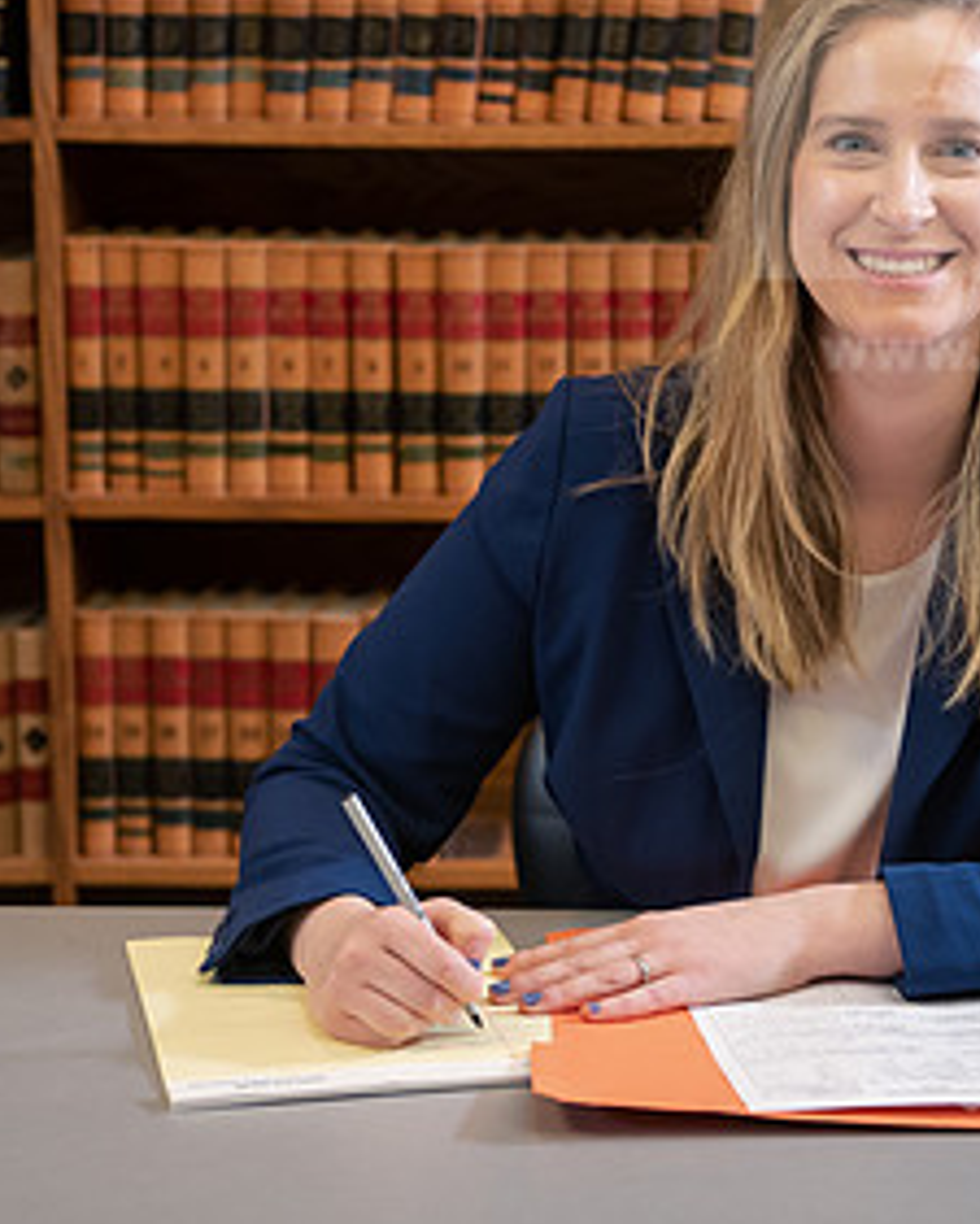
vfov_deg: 19.7
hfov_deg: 15.9
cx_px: 623
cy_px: 442
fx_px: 3515
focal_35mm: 97
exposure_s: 1/125
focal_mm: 50
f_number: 3.2
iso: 800
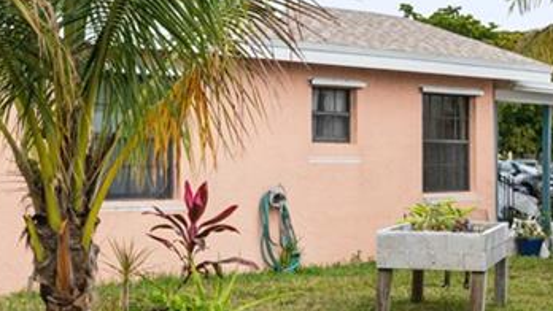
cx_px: -62
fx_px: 1481
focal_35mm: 101
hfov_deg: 20.1
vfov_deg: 12.0
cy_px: 115
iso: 250
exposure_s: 1/500
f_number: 8
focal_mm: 21
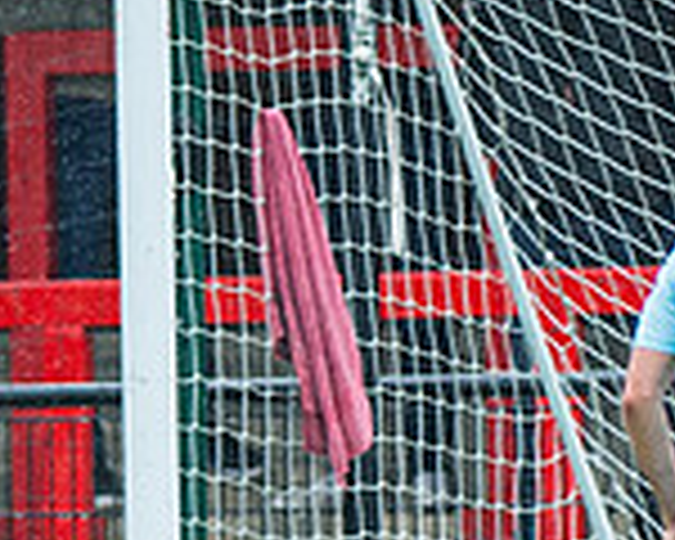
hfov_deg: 0.9
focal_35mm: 2077
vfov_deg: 0.7
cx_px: 935
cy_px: 475
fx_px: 41493
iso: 400
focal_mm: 300
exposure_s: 1/1250
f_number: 2.8
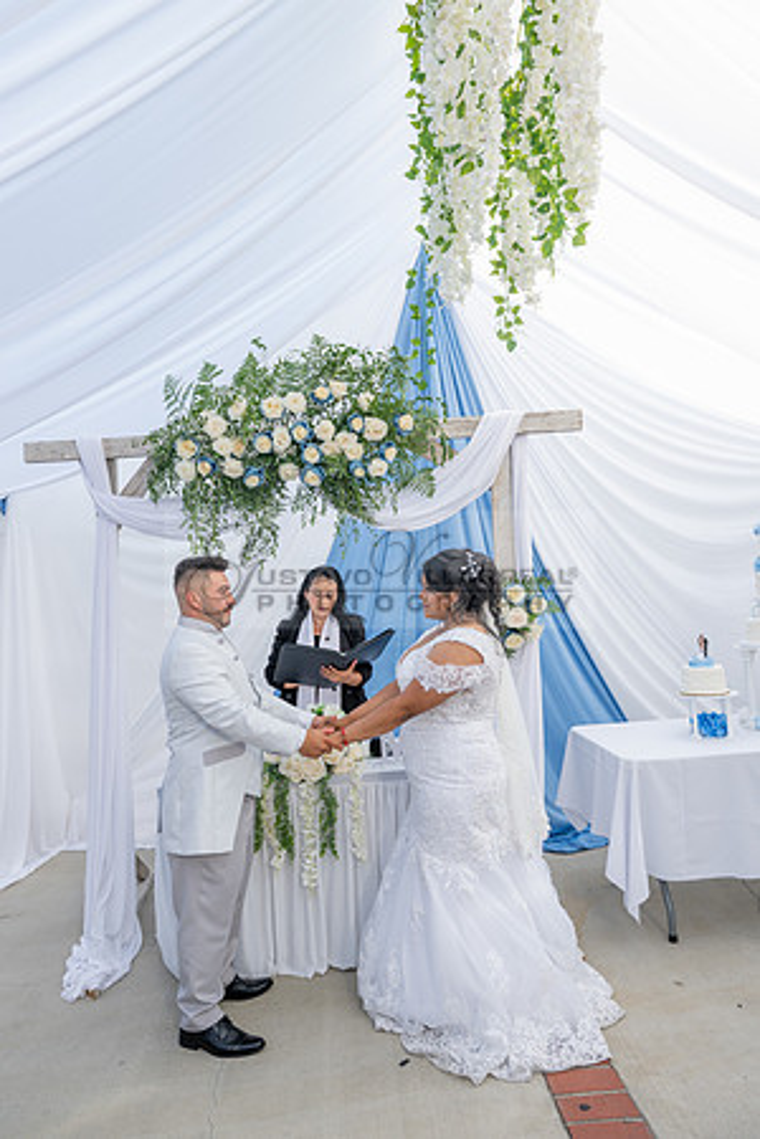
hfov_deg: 53.1
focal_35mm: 24
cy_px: 570
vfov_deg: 73.7
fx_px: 760
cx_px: 380
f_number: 6.3
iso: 200
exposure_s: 1/125
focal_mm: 24
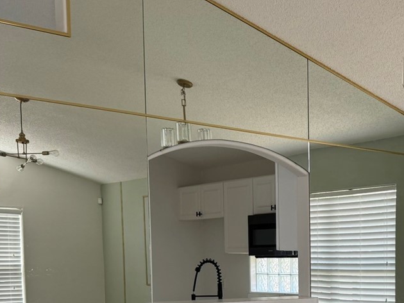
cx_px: 353
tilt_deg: -4.5
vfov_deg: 22.9
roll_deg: +0.7
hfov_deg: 30.5
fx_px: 712
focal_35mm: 61
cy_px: 313
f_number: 1.78
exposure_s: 1/269
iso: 80
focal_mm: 6.76
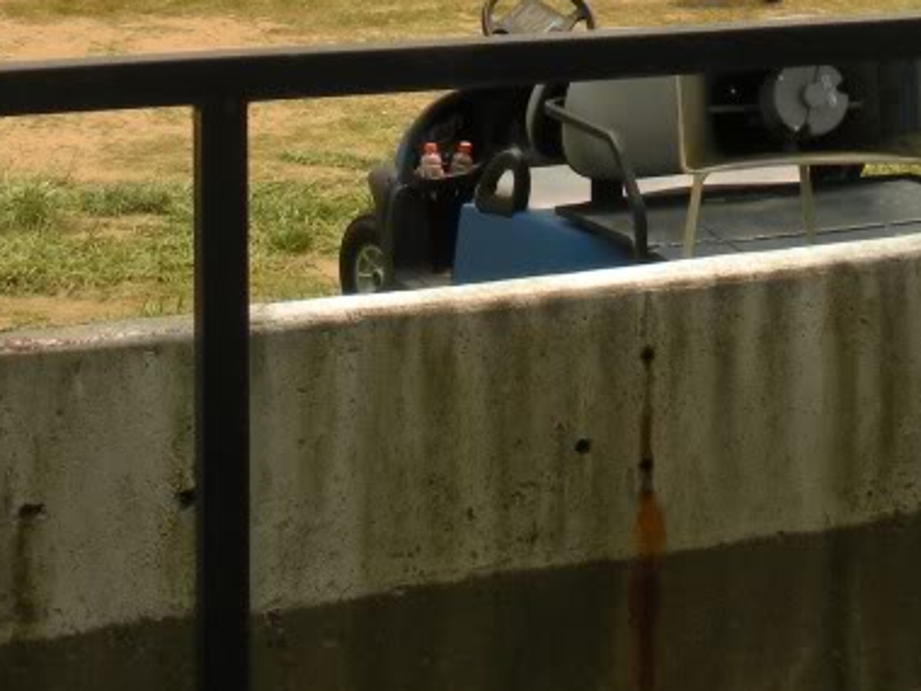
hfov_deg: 20.2
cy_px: -167
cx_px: 589
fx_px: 2581
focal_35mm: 97
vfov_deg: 14.7
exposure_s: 1/842
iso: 64
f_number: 3.5
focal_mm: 6.3
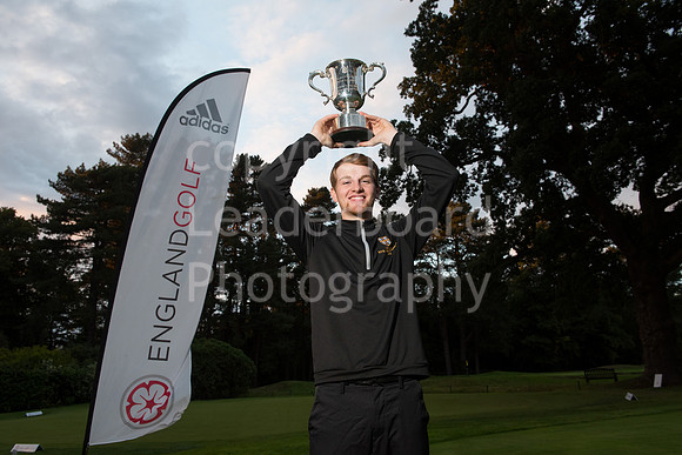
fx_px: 531
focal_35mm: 28
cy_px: 228
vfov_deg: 46.4
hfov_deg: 65.5
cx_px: 341
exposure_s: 1/160
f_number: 6.3
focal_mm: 28
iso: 1000
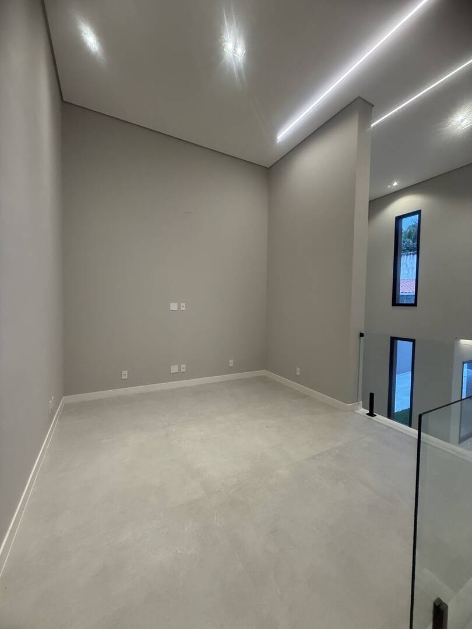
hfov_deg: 85.7
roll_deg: -1.9
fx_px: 255
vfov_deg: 102.1
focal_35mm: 14
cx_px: 236
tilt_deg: -1.0
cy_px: 314
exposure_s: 1/120
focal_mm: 2.22
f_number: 2.2
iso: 320
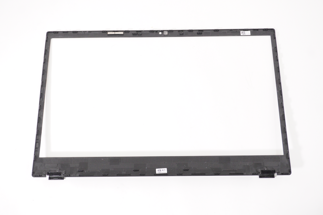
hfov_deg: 40.0
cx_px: 162
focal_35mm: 50
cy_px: 108
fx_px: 444
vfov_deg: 27.2
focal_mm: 33
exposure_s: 1/125
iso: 2500
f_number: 5.6
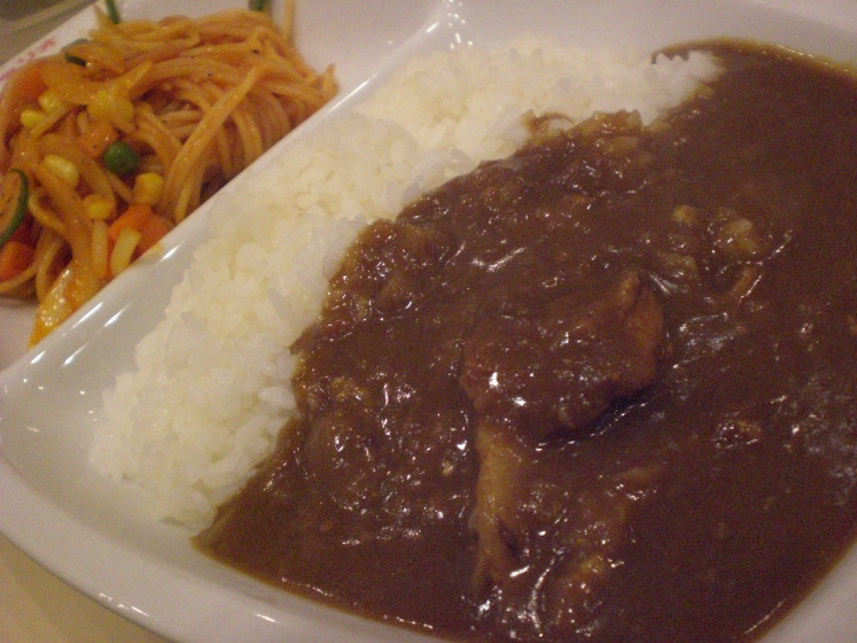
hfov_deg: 49.0
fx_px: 941
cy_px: 322
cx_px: 428
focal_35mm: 38
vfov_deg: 37.7
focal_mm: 6.3
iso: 800
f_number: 3.1
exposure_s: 1/125
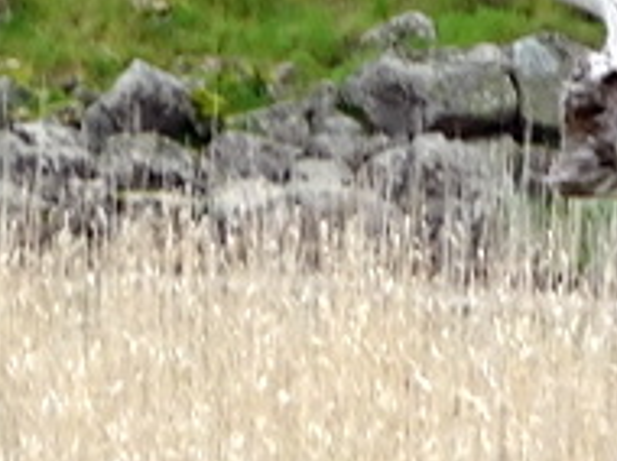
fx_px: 9008
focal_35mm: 506
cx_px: 1348
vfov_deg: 2.9
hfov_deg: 3.9
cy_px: -101
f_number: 5
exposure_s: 1/100
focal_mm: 13.69
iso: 80
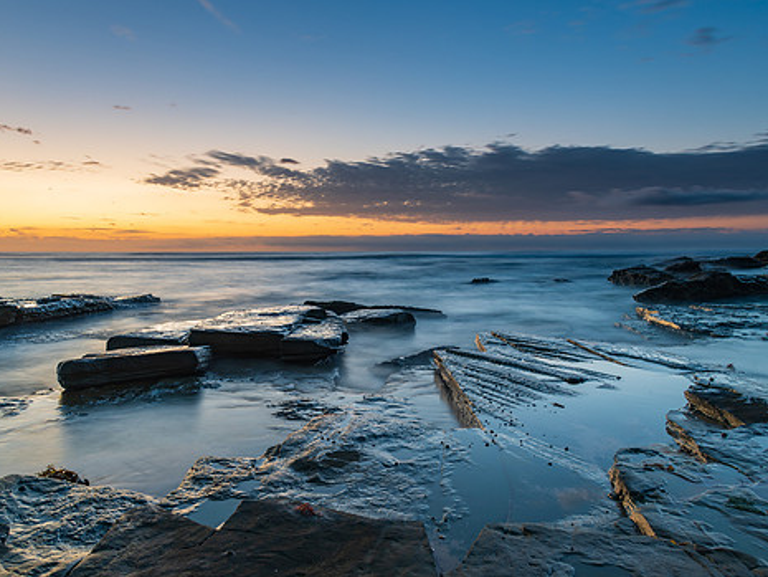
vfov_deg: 48.2
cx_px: 353
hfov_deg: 61.6
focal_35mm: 29
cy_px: 305
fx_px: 644
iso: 31
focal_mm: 24
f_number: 9
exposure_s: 13
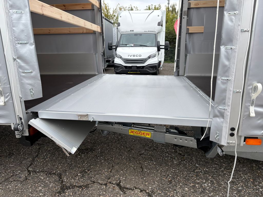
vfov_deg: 53.1
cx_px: 132
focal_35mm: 26
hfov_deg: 67.3
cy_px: 98
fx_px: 198
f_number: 1.6
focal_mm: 5.96
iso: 50
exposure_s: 1/1048
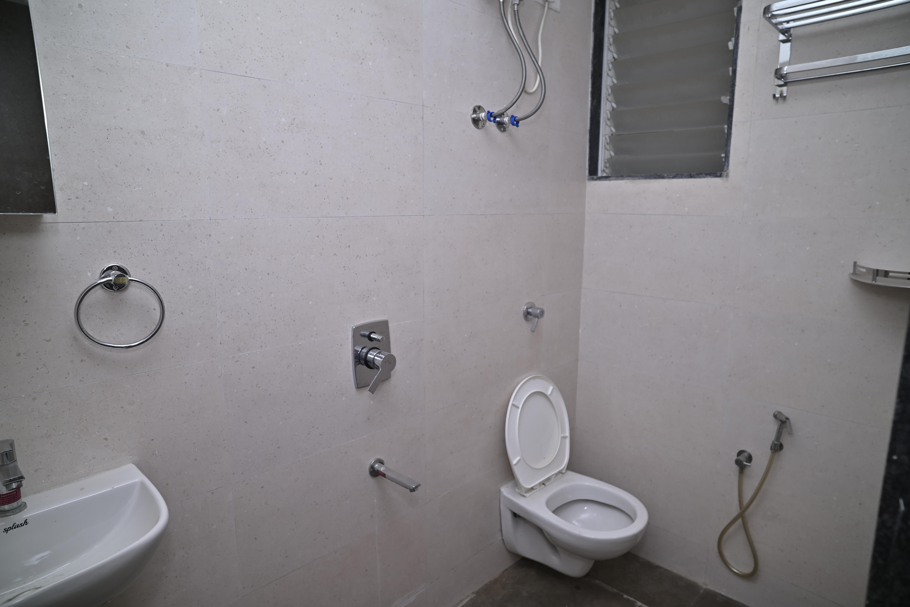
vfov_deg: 62.0
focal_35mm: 20
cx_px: 455
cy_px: 304
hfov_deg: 84.0
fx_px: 506
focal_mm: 20
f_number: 4
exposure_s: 1/160
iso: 125
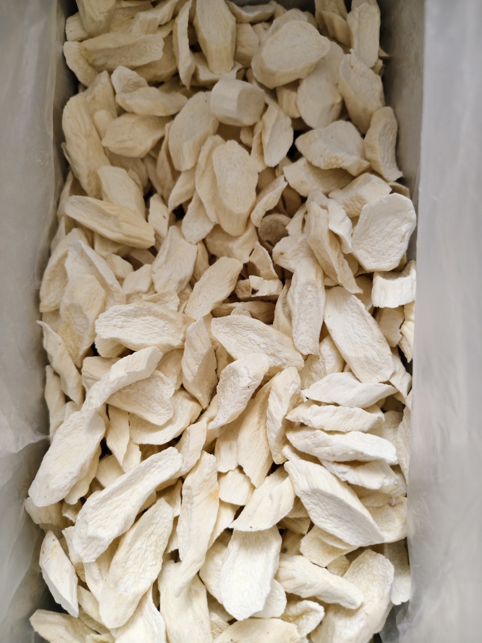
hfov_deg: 58.9
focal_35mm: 23
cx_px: 241
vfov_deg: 73.9
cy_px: 322
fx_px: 427
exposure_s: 1/50
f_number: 1.88
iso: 84
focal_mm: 5.56
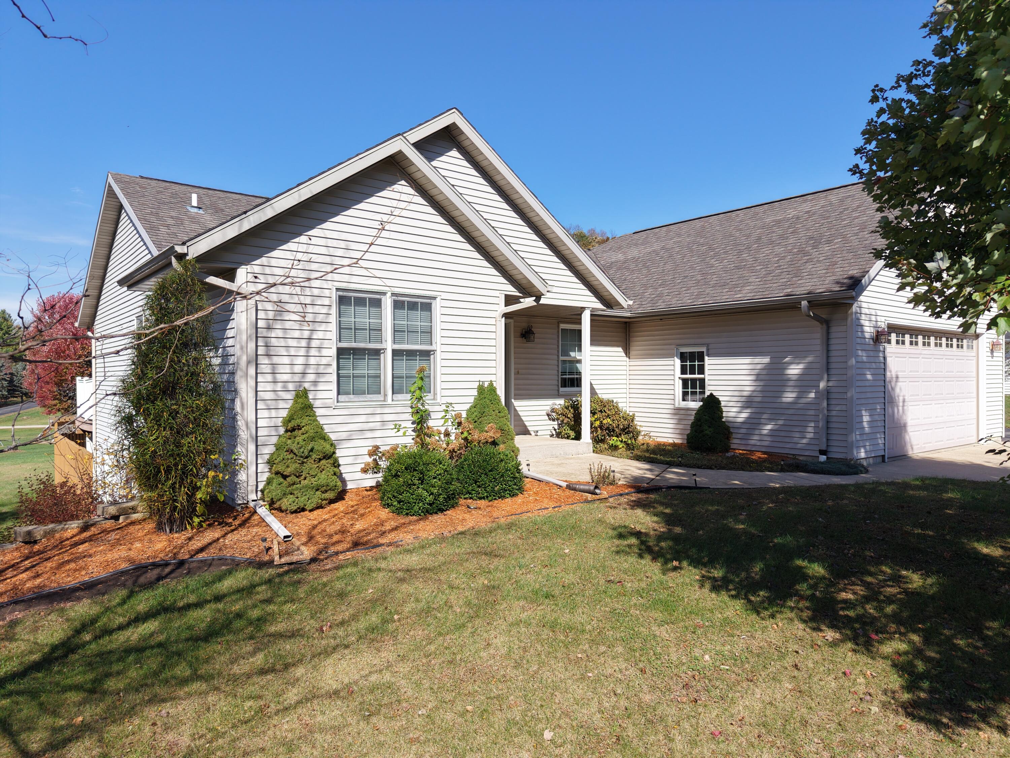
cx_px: 505
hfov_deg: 71.6
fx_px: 700
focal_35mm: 24
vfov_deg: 56.8
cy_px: 379
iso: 180
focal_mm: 8.67
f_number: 1.8
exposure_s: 1/3200
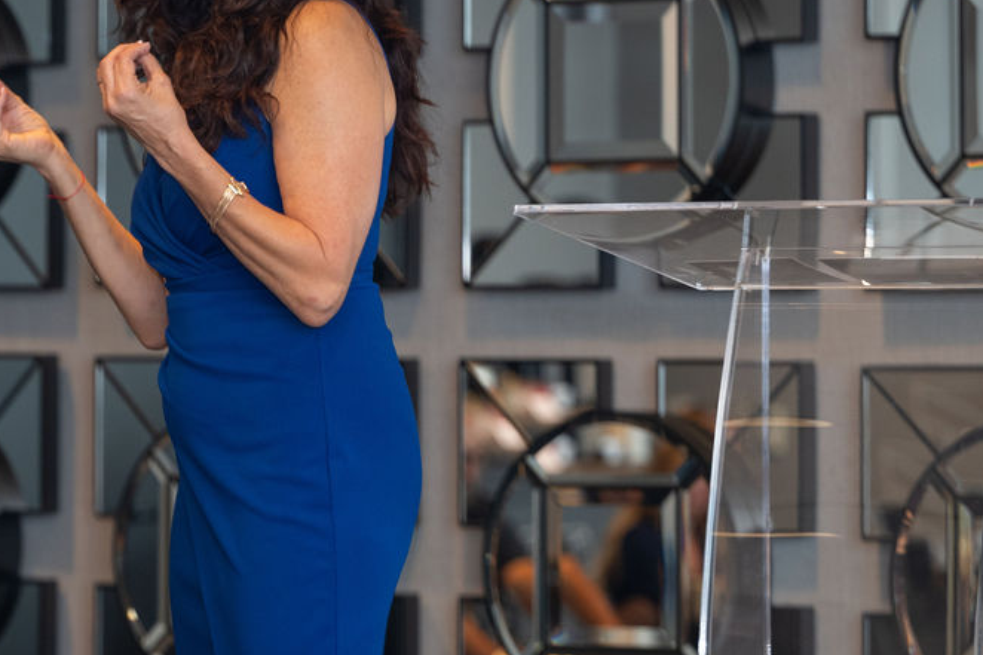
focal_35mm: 214
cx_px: 407
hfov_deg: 9.6
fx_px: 5842
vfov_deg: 6.4
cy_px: 153
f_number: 4
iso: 1000
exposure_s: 1/200
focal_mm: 130
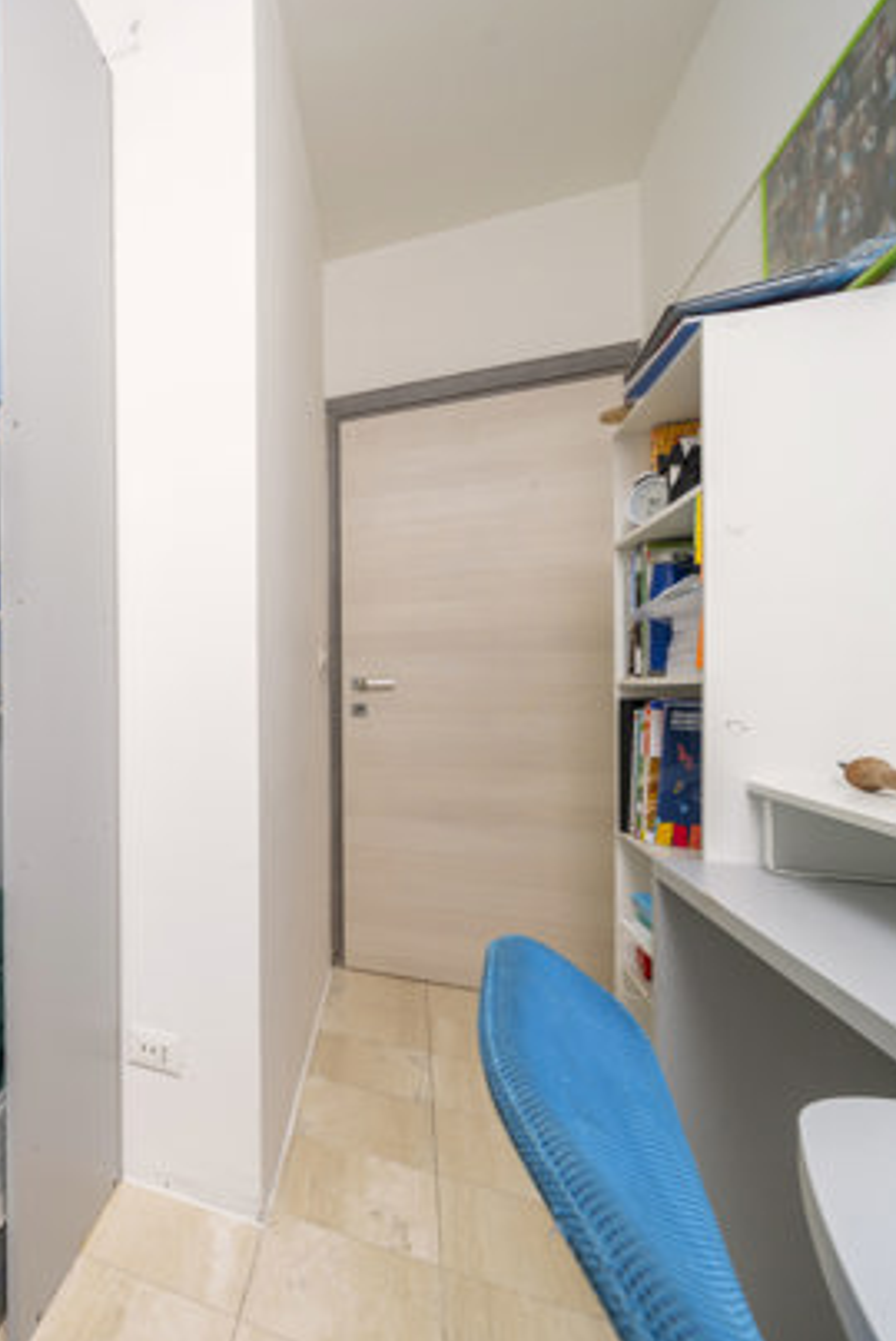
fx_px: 708
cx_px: -13
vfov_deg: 86.9
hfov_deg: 51.0
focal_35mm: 19
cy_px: 675
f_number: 8
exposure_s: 1/125
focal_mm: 12
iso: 400
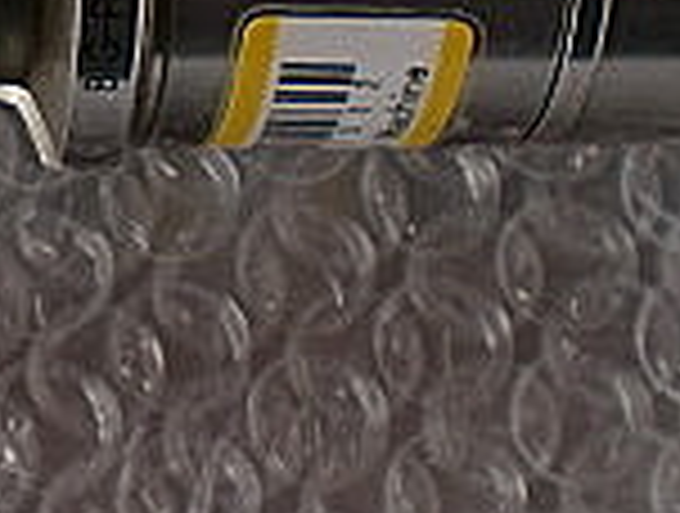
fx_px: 2914
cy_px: -72
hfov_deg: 13.1
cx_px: -63
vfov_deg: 9.9
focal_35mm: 148
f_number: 3.1
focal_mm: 6.3
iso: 64
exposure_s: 1/100
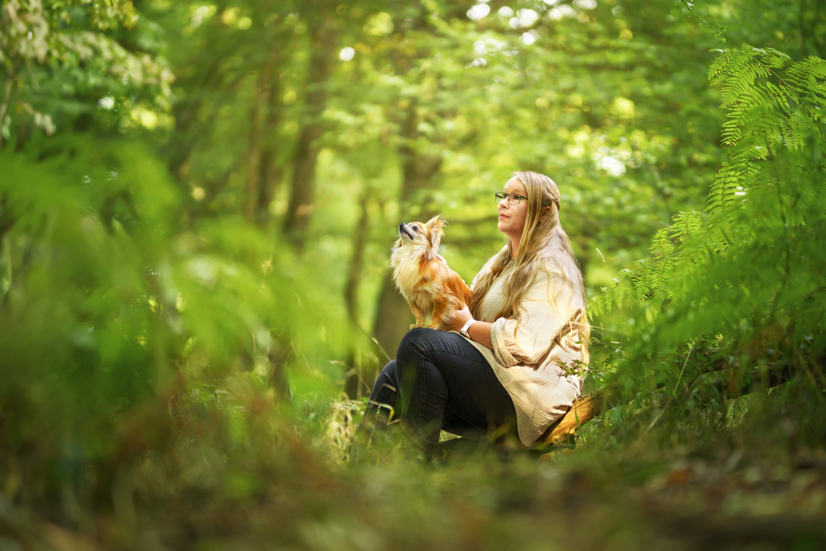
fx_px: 1950
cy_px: 276
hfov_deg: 23.9
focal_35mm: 85
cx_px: 413
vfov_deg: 16.1
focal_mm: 85
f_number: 1.4
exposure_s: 1/640
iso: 200
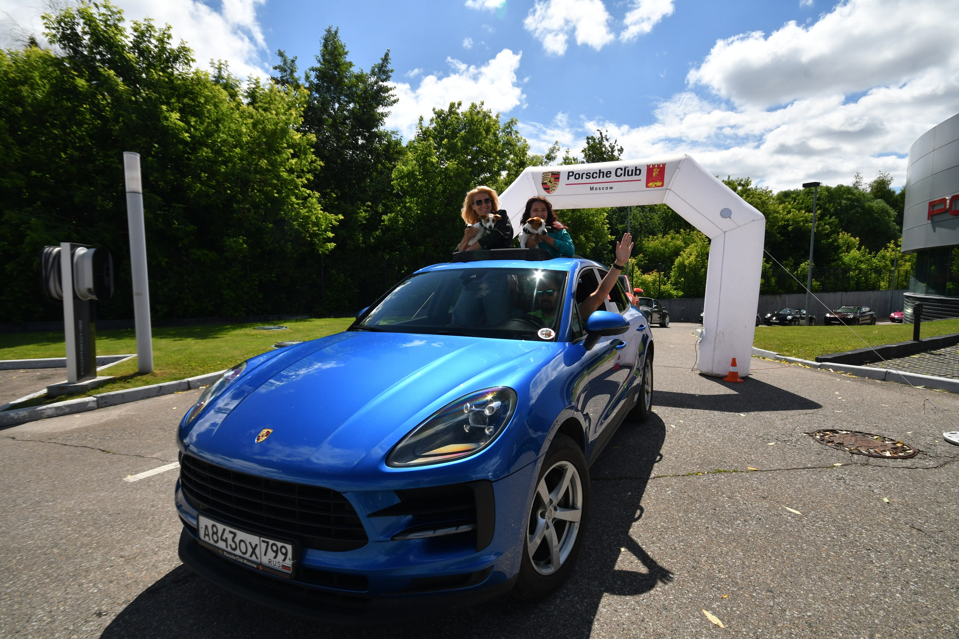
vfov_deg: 64.6
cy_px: 320
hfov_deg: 86.9
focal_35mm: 19
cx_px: 480
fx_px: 506
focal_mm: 13
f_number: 10
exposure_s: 1/400
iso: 500
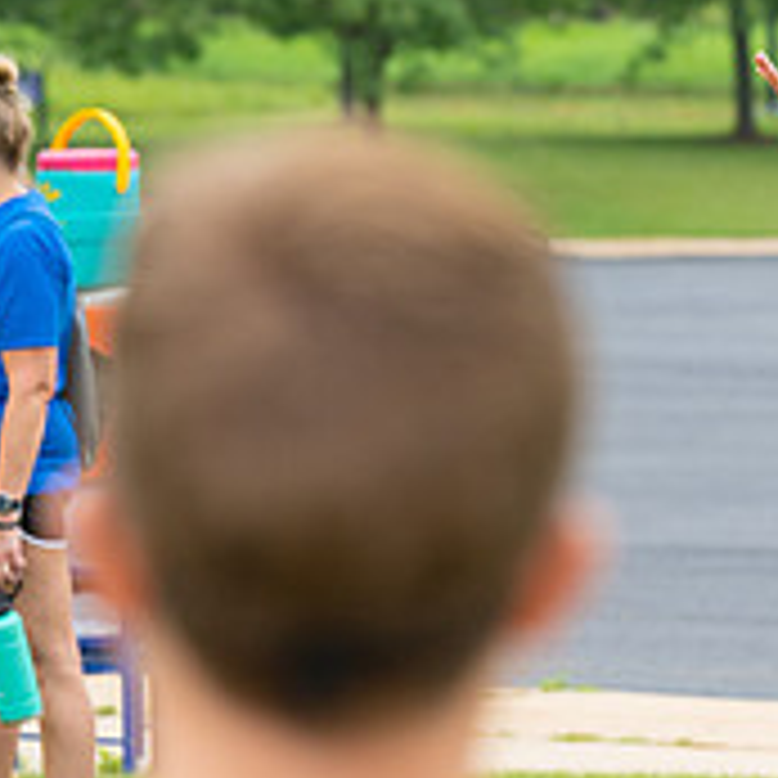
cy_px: 376
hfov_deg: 4.5
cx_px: 1133
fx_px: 9790
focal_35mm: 385
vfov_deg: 4.6
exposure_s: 1/1250
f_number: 4.5
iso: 640
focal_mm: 135
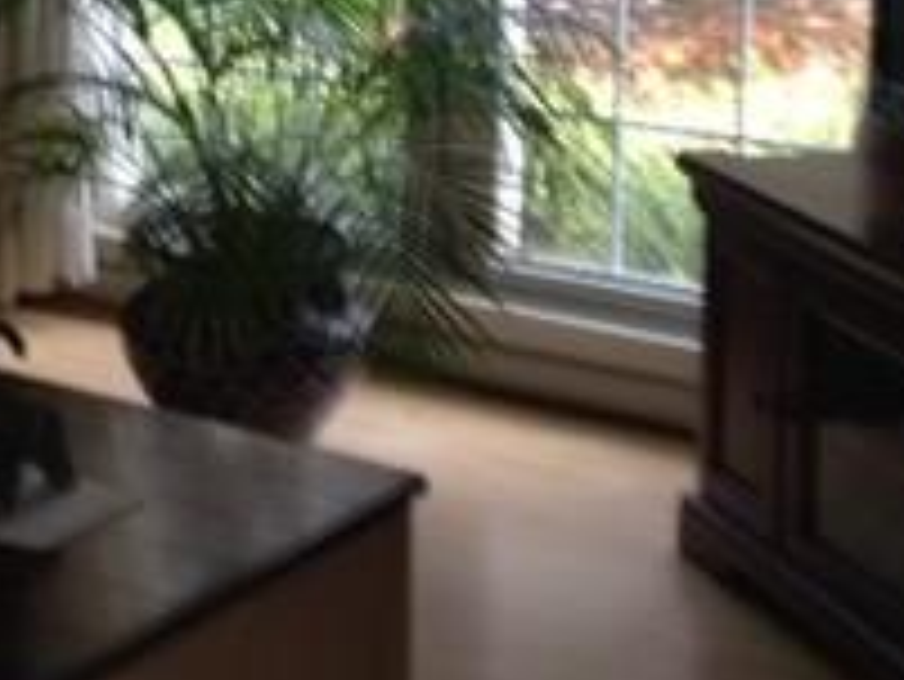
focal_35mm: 105
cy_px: -77
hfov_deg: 17.8
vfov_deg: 13.8
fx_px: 2744
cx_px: -180
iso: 64
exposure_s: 1/20
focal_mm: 4.12
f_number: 2.4
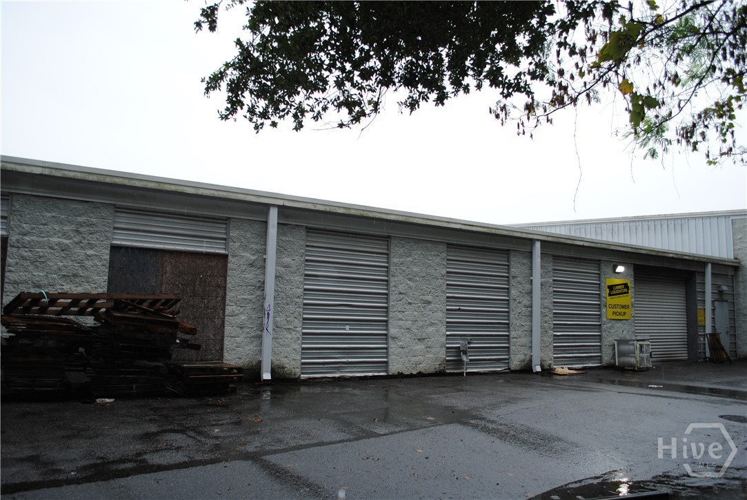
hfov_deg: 67.3
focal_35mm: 27
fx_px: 561
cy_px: 250
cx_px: 374
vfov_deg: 48.0
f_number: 4
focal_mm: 18
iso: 100
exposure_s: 1/200
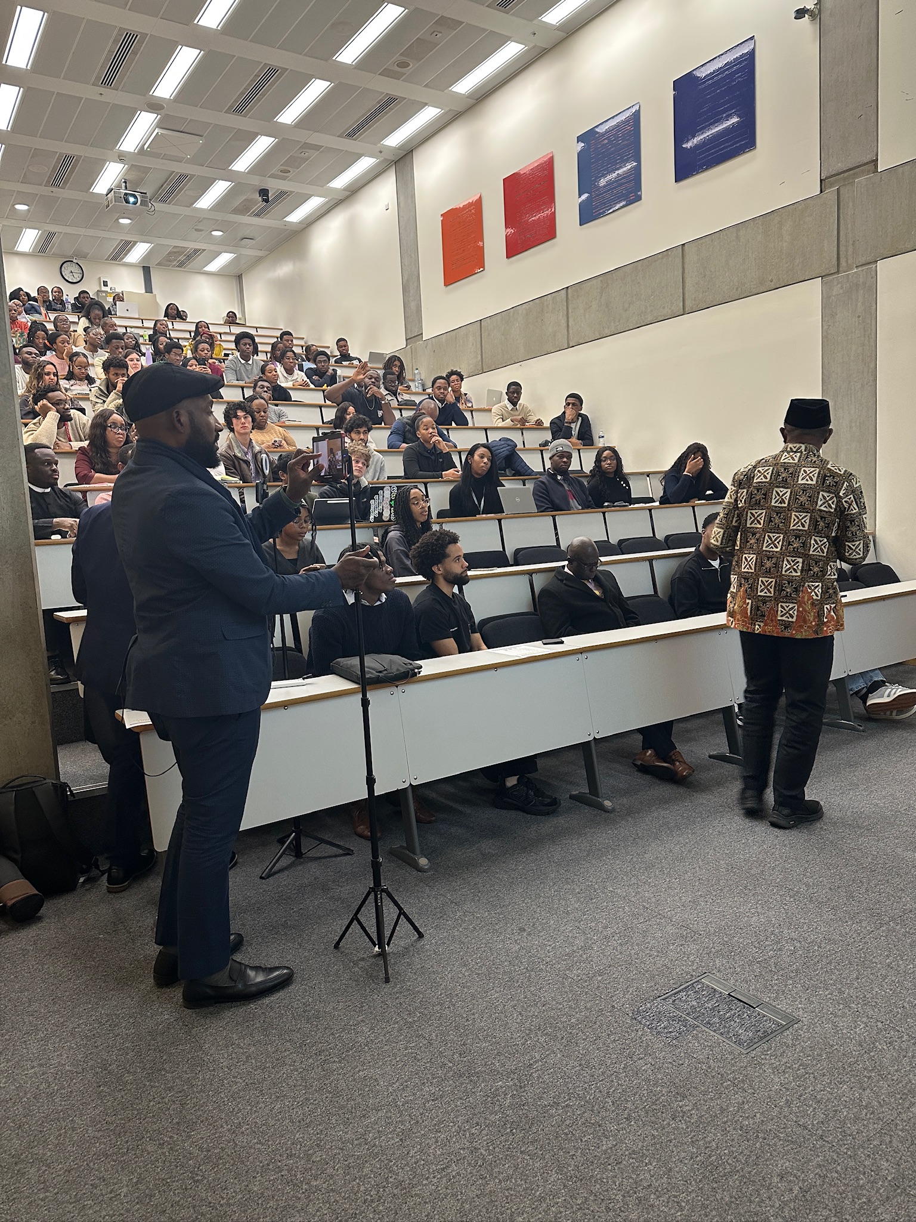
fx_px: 847
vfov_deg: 71.6
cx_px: 458
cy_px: 611
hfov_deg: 56.8
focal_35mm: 24
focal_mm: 6.86
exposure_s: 1/50
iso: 250
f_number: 1.78
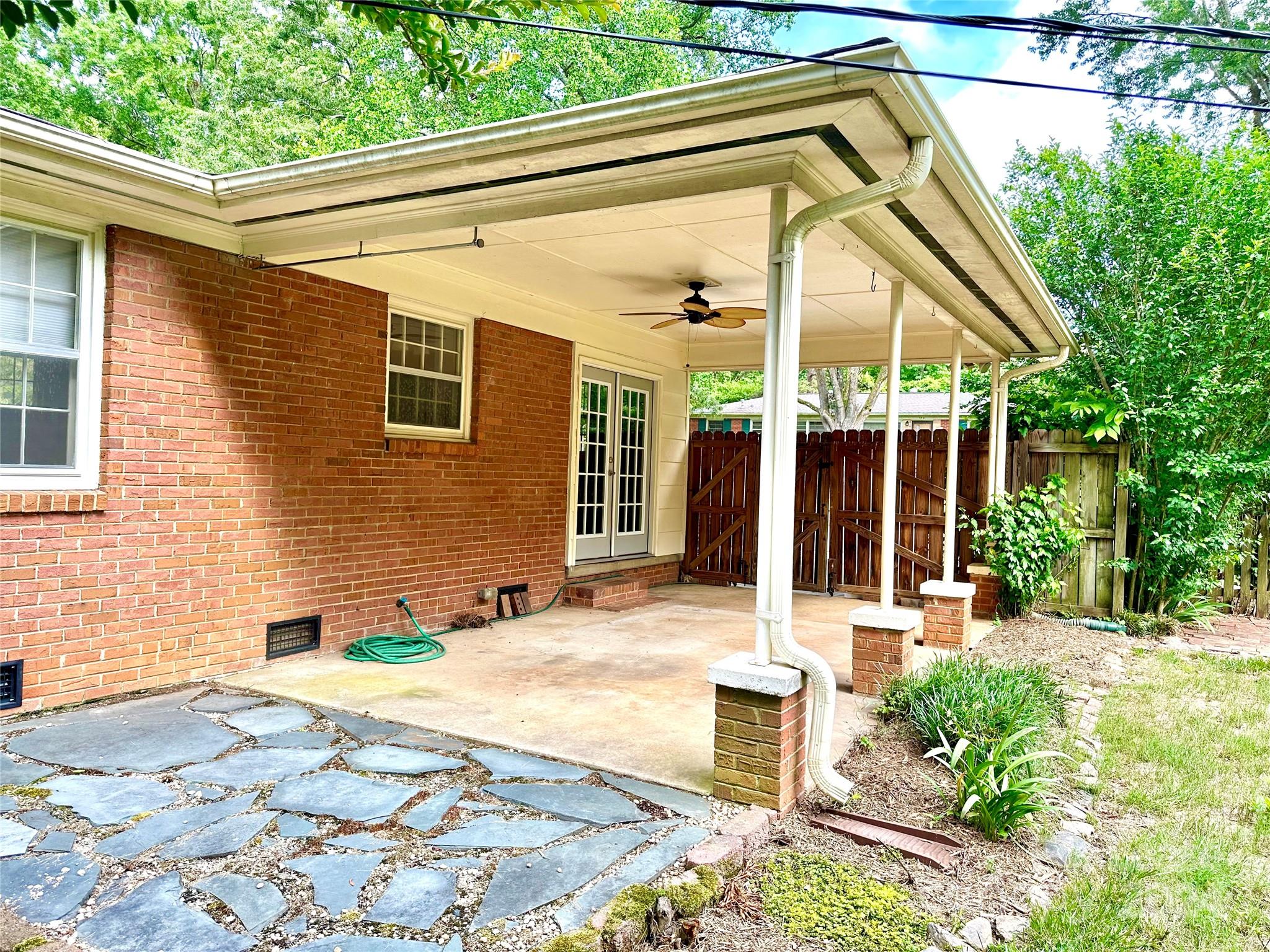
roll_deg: -2.4
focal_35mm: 24
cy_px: 476
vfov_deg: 56.8
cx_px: 635
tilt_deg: -0.2
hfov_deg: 71.6
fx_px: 881
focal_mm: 6.86
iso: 80
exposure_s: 1/471
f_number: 1.78
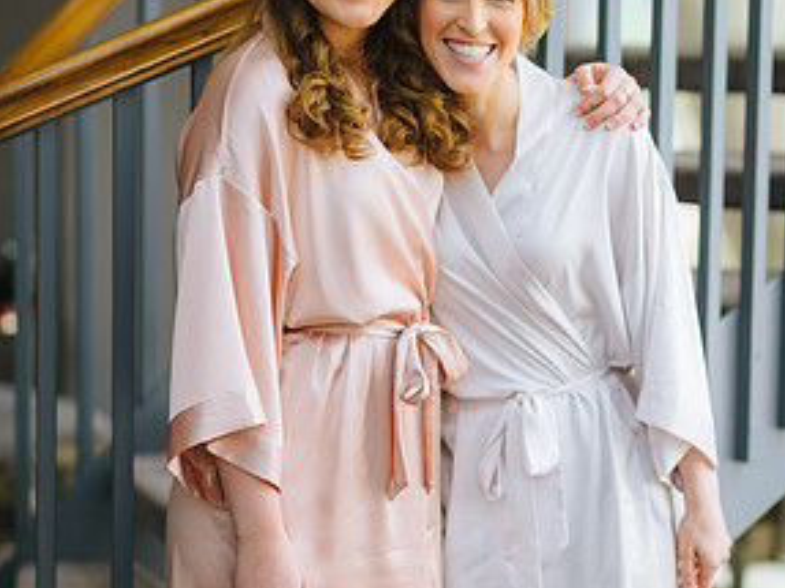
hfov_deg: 15.4
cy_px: 241
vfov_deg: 11.6
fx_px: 2901
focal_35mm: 128
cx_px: 408
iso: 160
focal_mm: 85
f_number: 2
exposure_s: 1/250
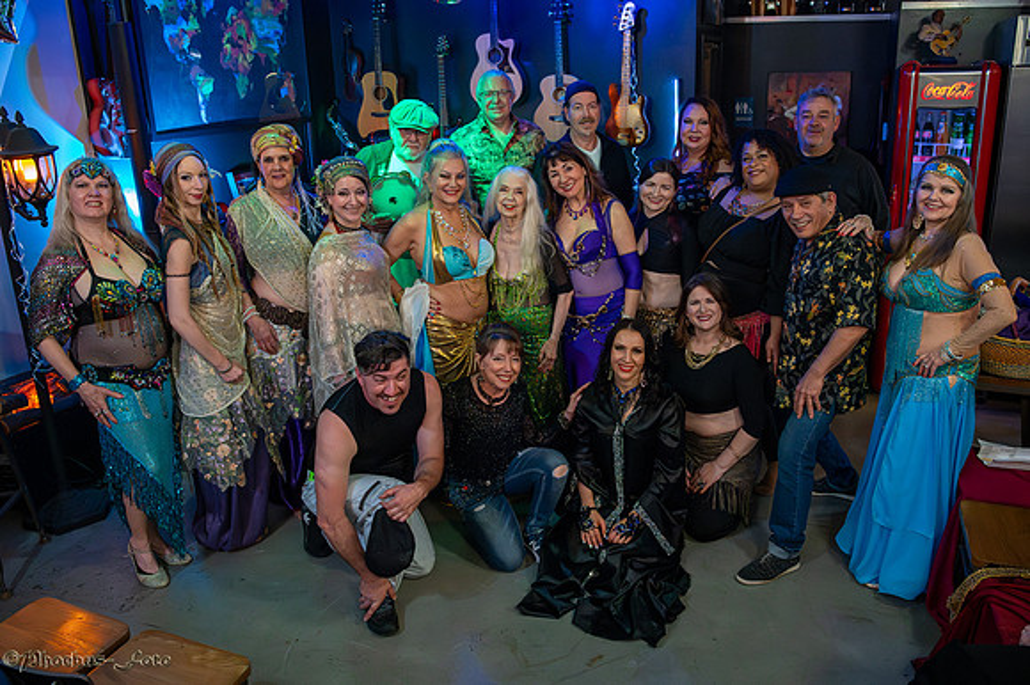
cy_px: 346
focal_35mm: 30
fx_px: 870
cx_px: 546
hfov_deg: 61.2
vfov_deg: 43.0
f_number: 4
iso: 32000
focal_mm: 27
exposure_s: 1/320
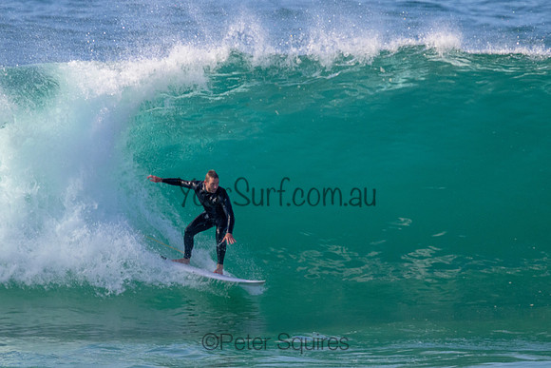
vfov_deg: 1.3
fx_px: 16733
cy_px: 164
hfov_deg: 1.9
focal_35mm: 1093
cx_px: 228
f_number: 11
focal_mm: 800
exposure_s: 1/2000
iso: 2000
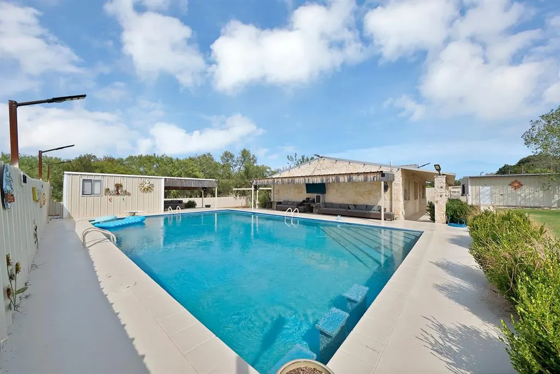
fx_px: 187
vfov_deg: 90.1
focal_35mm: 12
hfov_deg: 112.6
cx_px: 280
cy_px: 187
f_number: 9
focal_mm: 12
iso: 640
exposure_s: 1/640
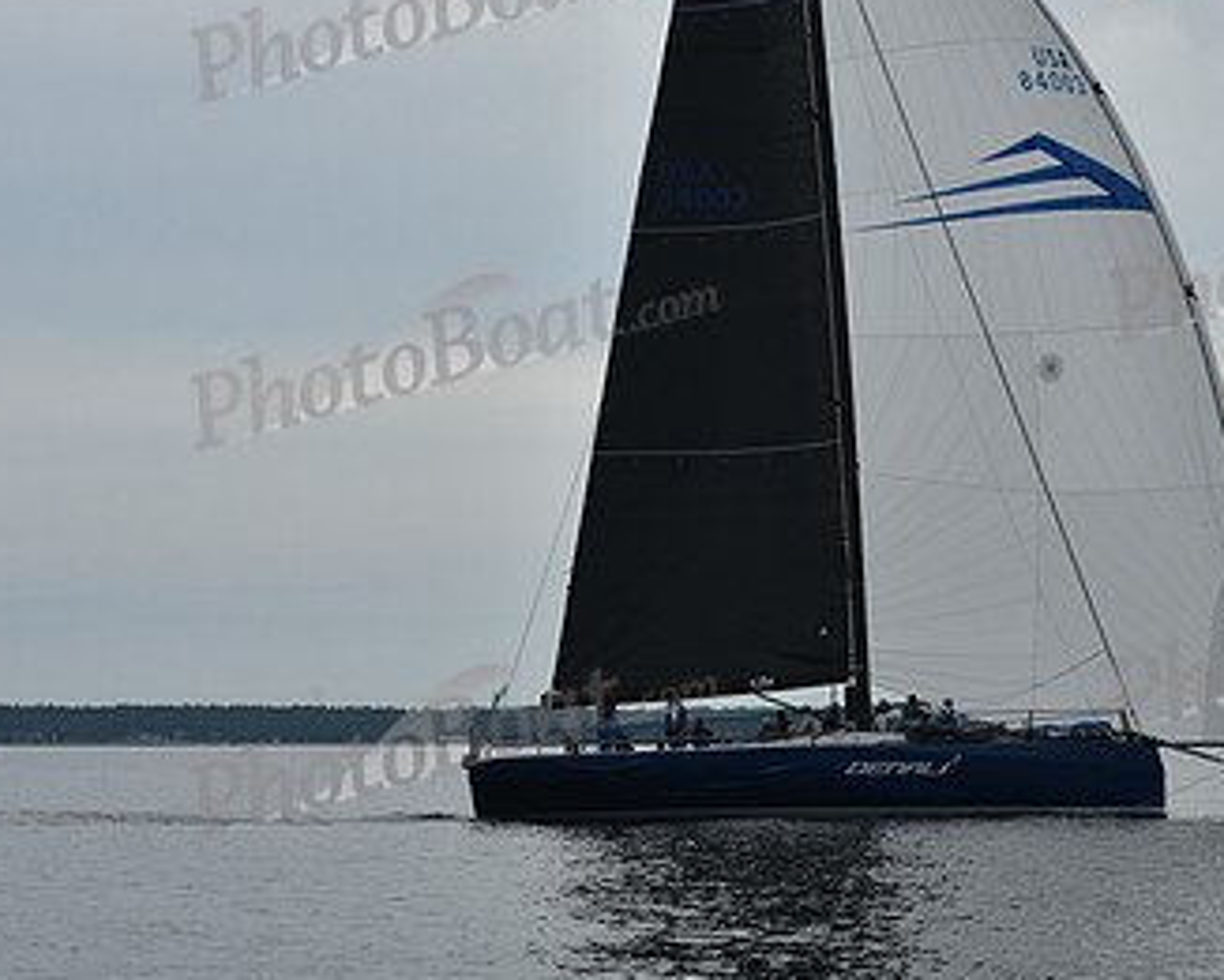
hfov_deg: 16.3
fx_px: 4240
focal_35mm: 117
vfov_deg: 13.2
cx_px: 916
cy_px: 494
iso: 250
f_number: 9
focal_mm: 70
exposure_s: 1/800
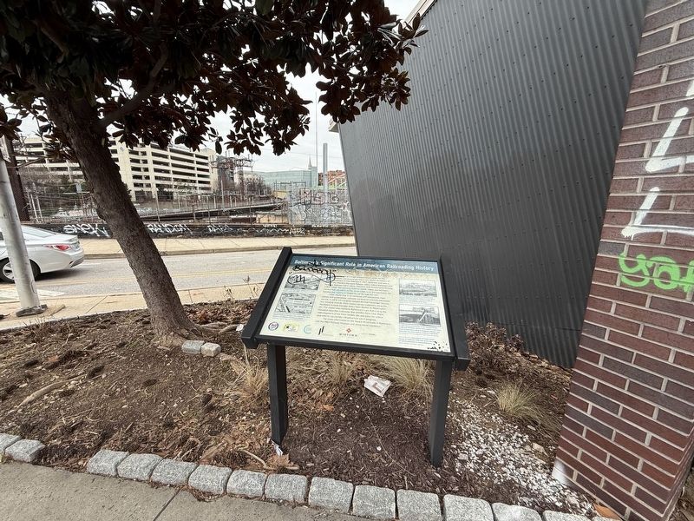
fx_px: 281
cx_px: 347
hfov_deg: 102.1
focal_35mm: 14
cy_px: 260
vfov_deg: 85.7
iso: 50
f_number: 2.2
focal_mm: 2.22
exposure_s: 1/531
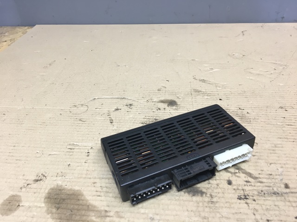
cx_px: 148
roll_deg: +0.4
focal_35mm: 29
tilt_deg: -36.5
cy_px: 111
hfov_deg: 61.7
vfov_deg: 48.2
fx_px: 249
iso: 64
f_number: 2.2
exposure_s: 1/33
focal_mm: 4.15
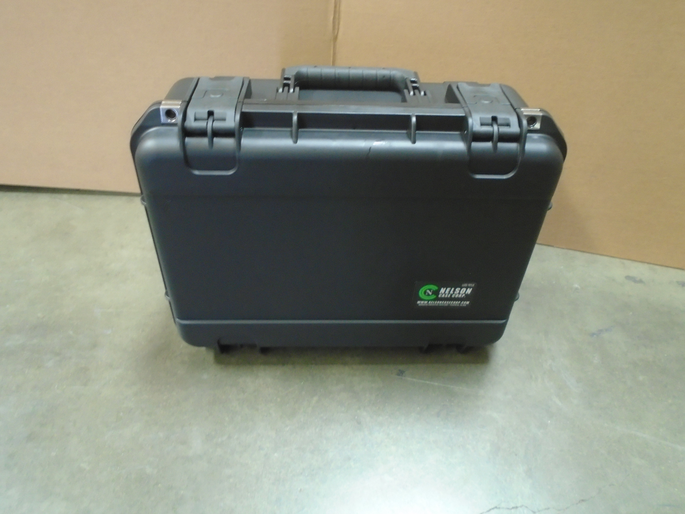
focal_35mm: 26
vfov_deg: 53.1
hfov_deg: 67.3
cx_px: 342
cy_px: 257
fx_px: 515
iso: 400
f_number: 3.2
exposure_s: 1/10
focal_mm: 4.6
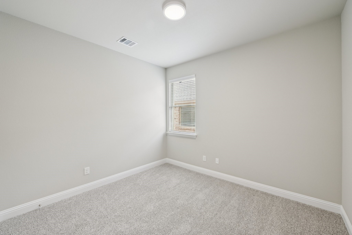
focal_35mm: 14
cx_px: 176
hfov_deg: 104.3
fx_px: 137
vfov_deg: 81.2
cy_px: 118
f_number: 8
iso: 400
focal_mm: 14
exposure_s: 1/30
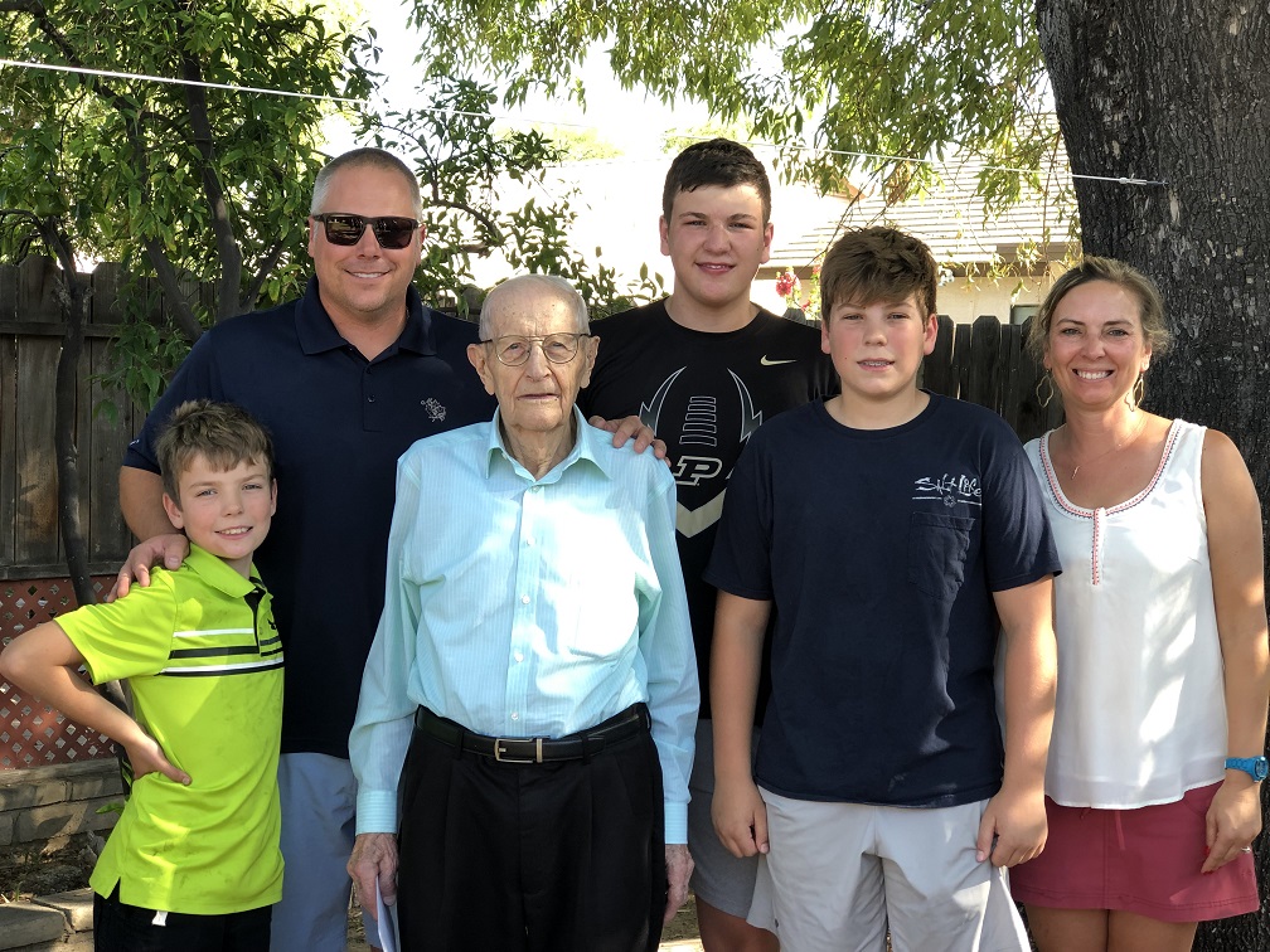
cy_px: 476
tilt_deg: -2.5
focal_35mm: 57
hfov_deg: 33.8
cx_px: 635
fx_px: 2091
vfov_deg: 25.7
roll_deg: -1.8
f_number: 2.8
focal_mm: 6.6
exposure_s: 1/40
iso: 20
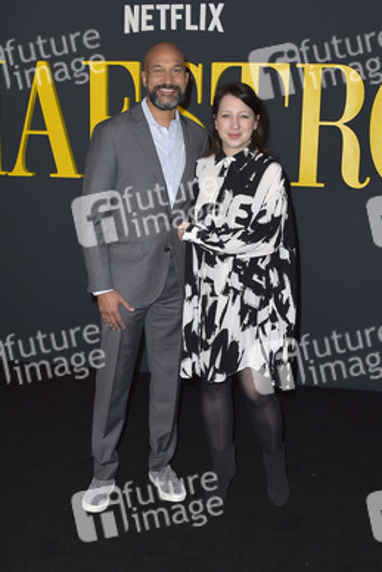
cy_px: 286
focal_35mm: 33
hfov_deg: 40.0
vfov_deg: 57.2
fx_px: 525
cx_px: 191
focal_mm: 32
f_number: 6.3
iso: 320
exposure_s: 1/250
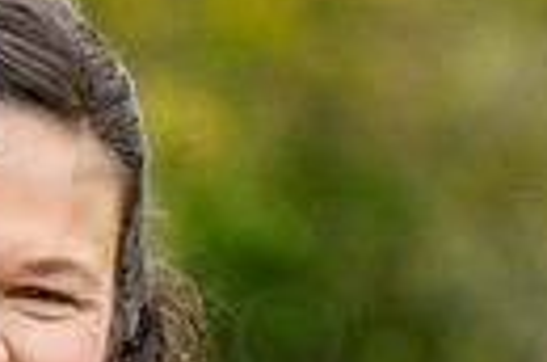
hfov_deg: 5.0
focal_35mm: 412
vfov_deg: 3.3
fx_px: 6245
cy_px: 545
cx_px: -55
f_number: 4.5
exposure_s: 1/800
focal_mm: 92
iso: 1000
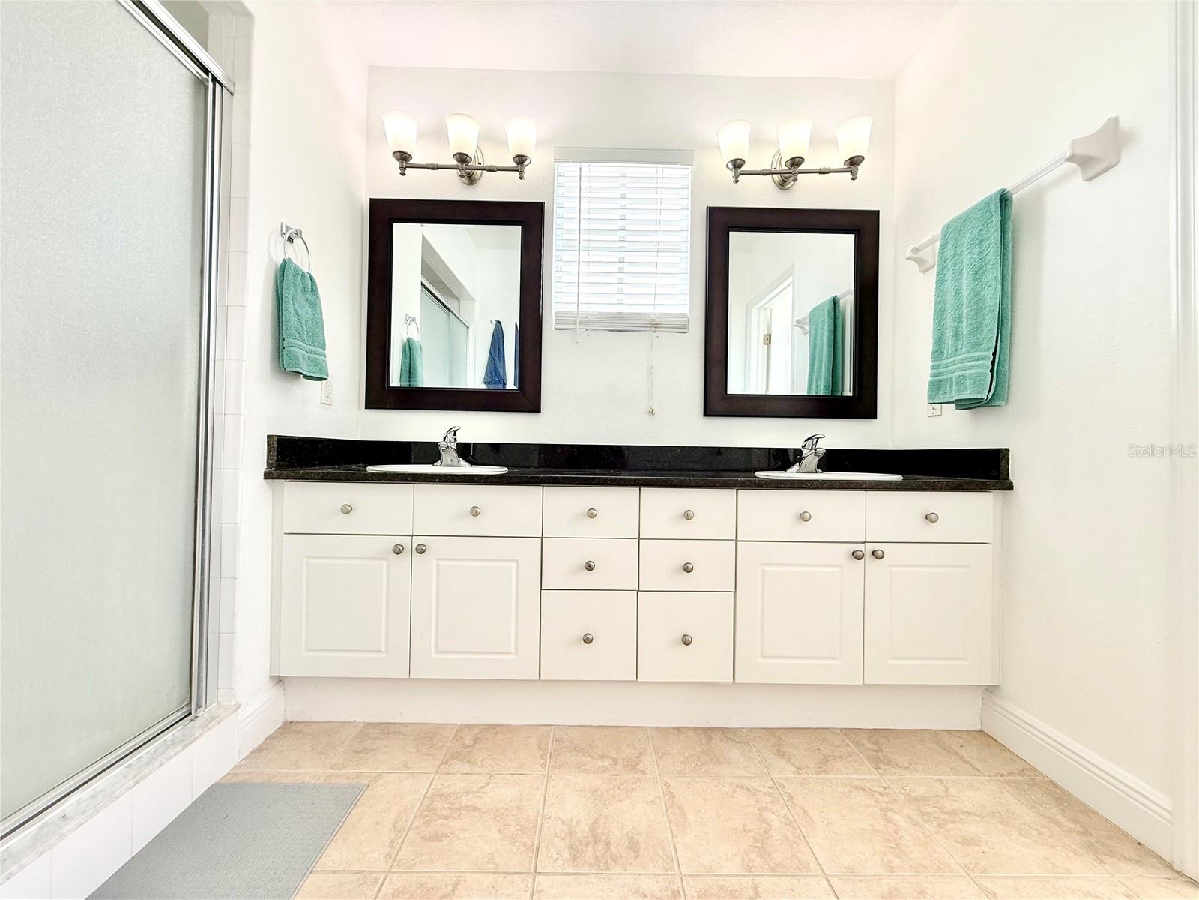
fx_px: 485
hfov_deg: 102.1
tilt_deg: +2.0
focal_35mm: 14
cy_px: 450
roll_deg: -0.8
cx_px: 600
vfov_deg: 85.7
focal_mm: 2.22
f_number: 2.2
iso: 80
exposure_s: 1/120
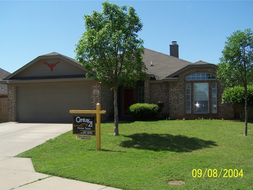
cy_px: 100
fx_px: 292
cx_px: 125
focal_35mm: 40
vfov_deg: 36.0
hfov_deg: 46.8
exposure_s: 1/750
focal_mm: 6.3
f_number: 4
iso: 80
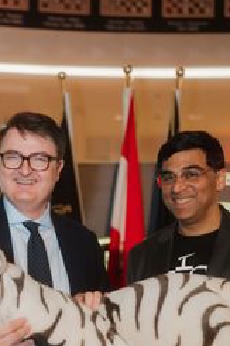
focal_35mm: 73
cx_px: 54
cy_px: 251
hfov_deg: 18.5
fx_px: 701
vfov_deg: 27.4
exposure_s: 1/125
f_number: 1.6
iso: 200
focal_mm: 35
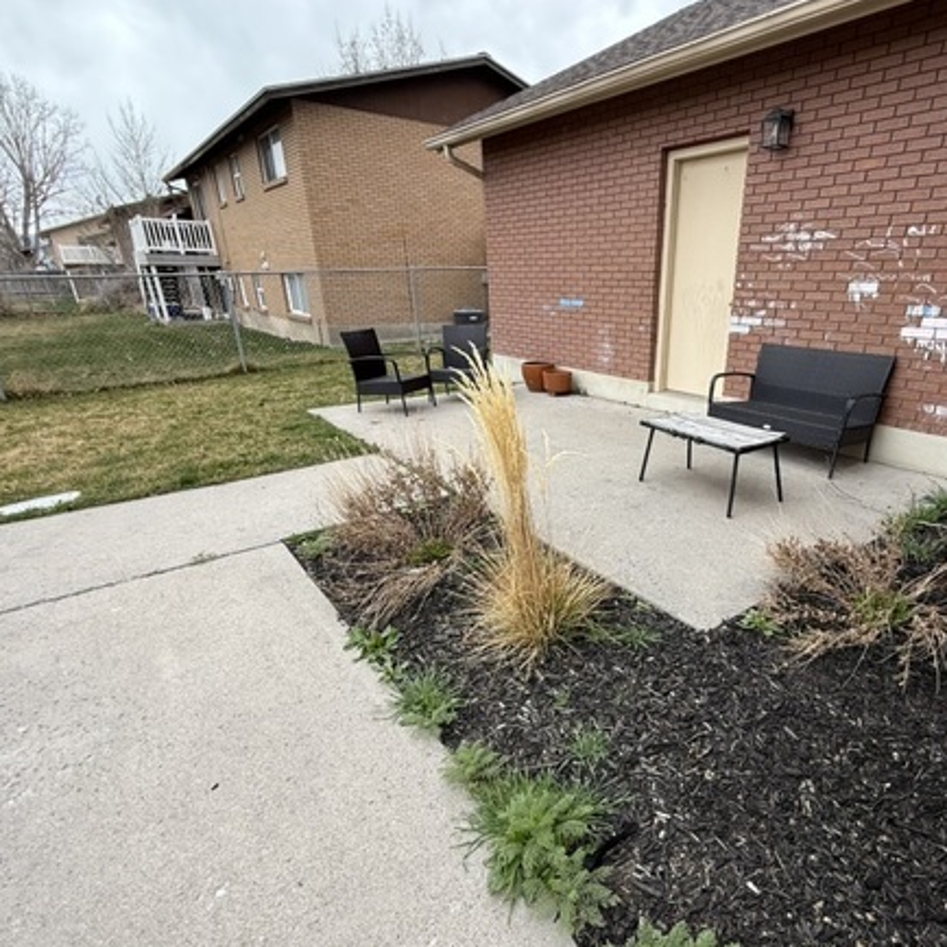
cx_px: 584
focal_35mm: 19
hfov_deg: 76.5
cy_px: 537
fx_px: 588
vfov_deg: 77.3
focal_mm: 2.22
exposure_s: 1/133
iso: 50
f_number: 2.2
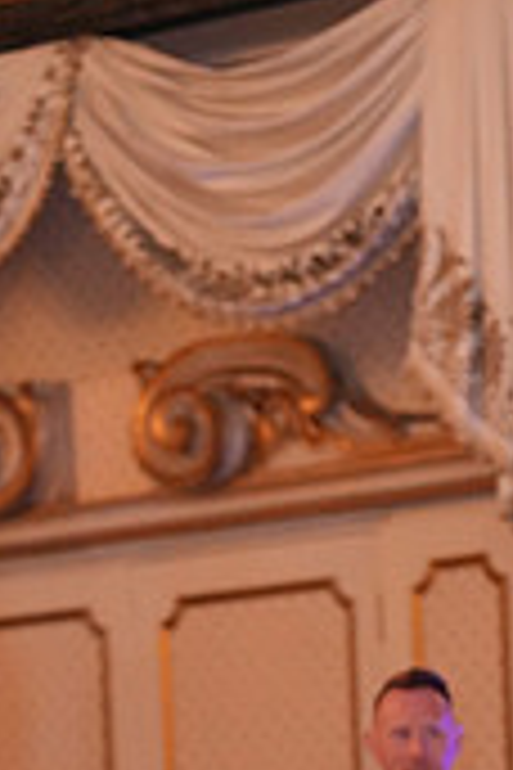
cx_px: 506
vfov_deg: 8.5
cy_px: 1216
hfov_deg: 5.8
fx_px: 5065
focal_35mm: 237
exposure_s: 1/250
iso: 5000
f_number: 2
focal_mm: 70
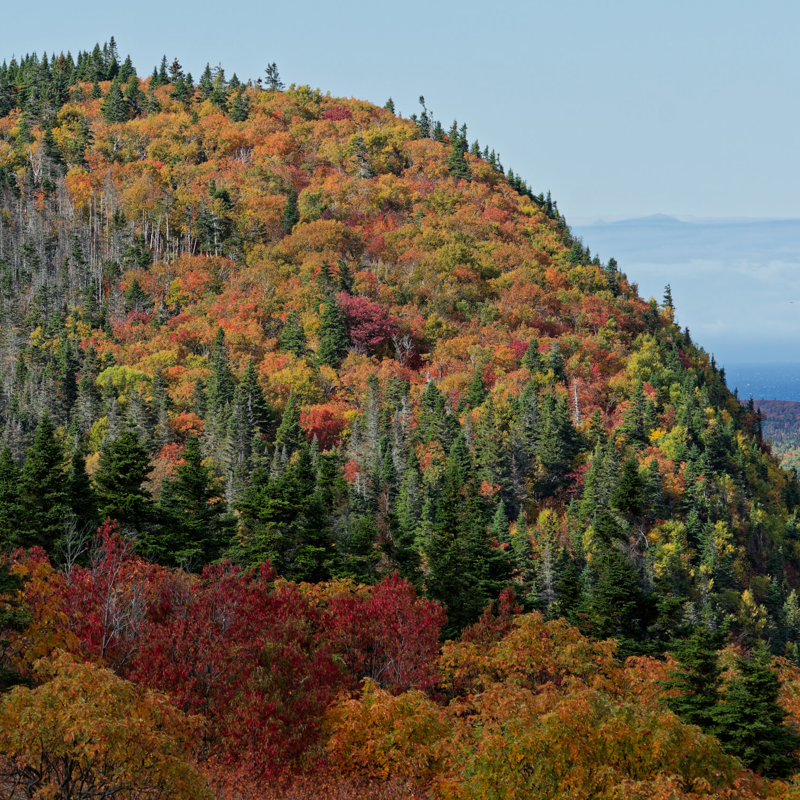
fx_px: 7530
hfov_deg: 6.1
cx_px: 400
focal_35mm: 288
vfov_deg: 6.1
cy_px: 447
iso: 560
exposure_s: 1/1000
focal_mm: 150
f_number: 8
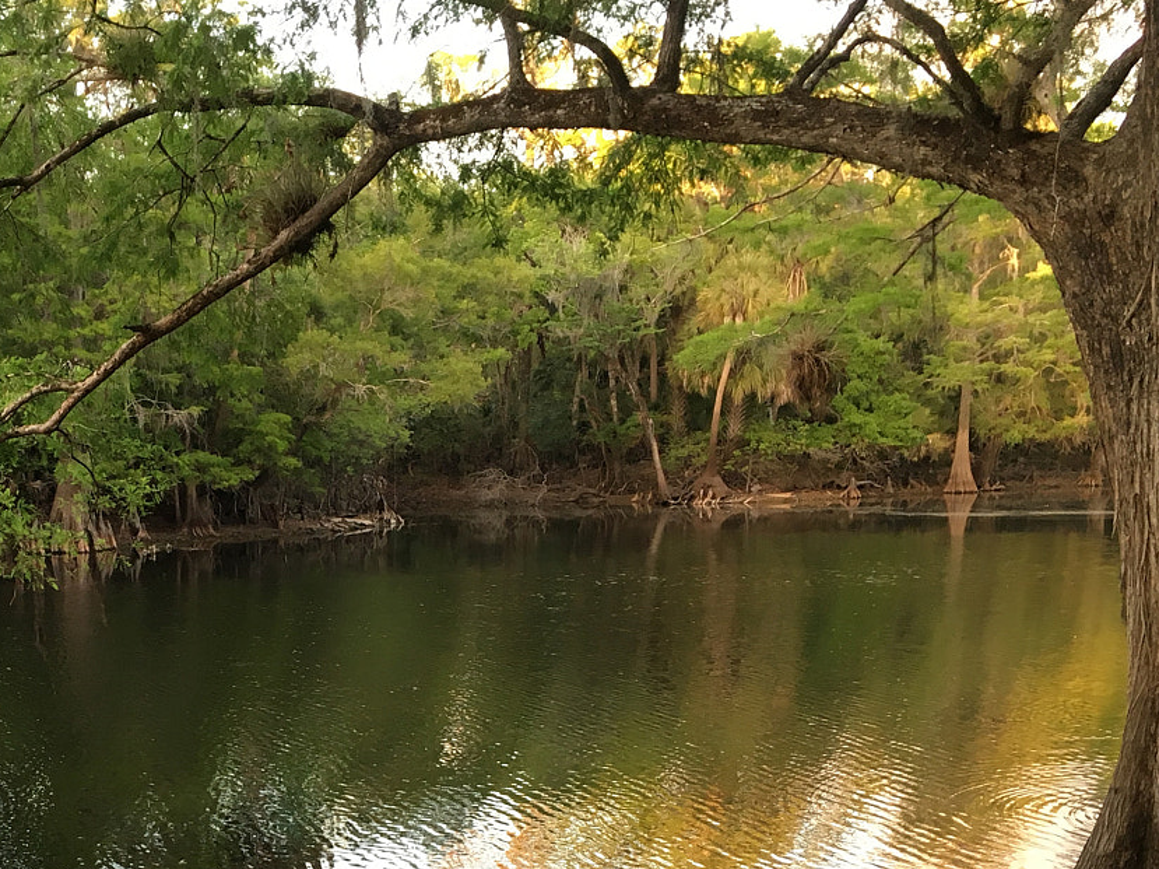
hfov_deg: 33.3
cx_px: 214
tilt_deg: -10.6
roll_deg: +1.3
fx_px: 1874
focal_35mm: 56
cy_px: 795
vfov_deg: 25.2
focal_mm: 4.15
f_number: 2.2
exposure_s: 1/30
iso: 25
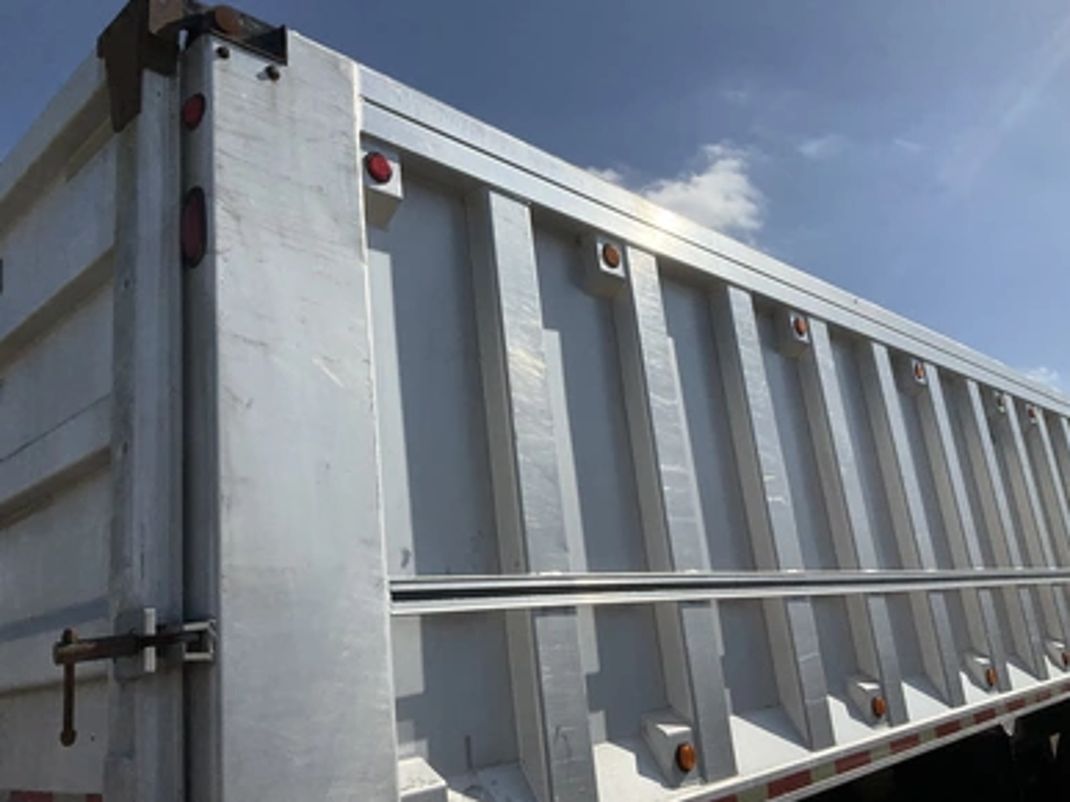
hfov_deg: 60.0
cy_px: 393
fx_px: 927
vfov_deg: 46.8
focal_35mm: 30
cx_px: 531
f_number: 1.8
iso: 25
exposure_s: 1/4785
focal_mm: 3
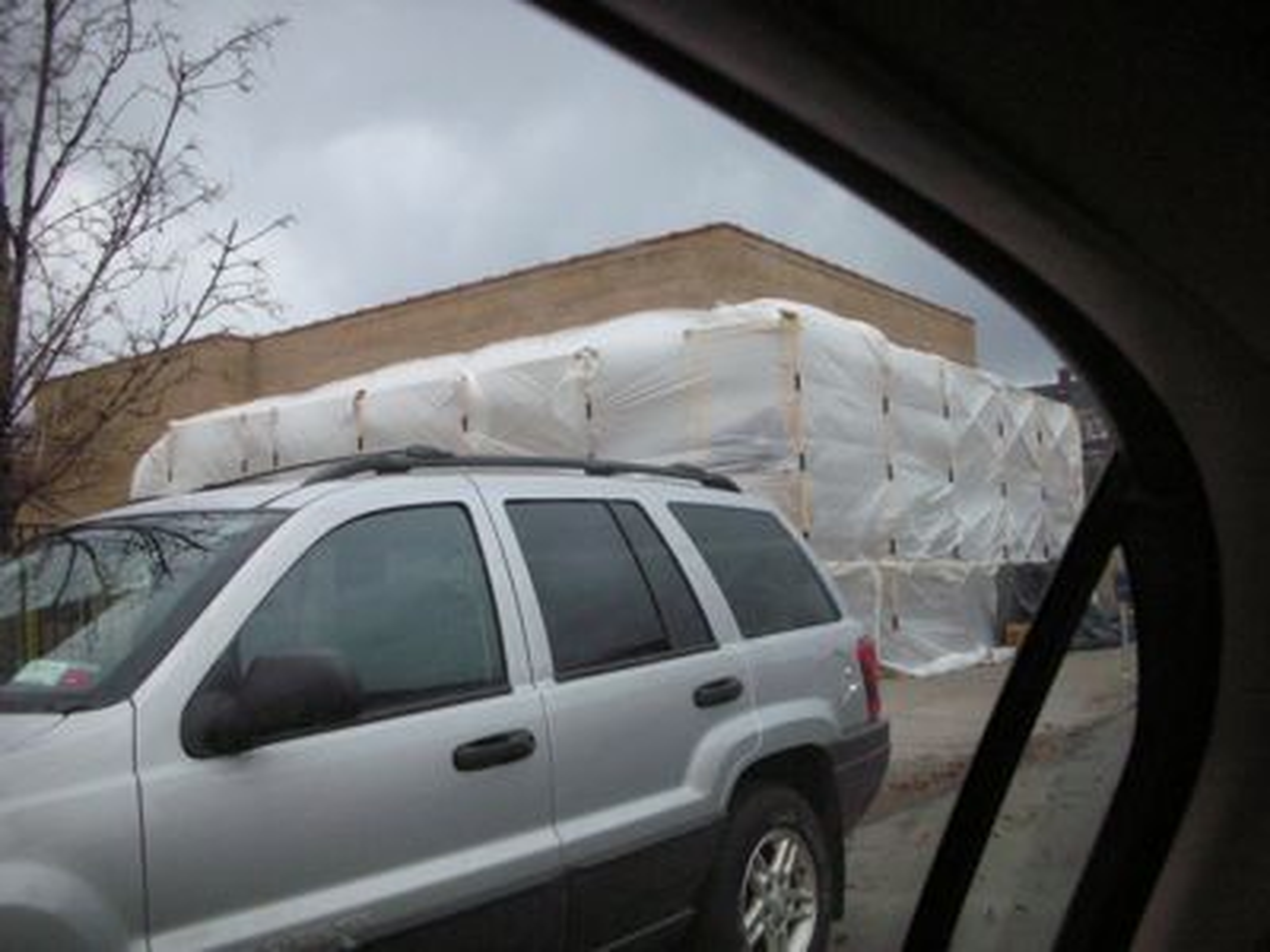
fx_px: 1284
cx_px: 635
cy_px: 476
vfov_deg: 40.7
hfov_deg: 52.6
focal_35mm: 35
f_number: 2.8
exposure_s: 1/462
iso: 400
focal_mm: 5.8
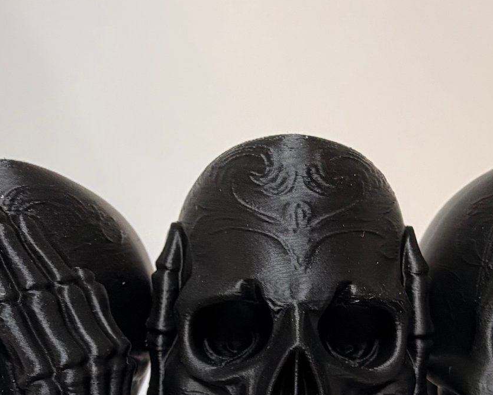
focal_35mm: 41
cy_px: 457
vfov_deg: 31.4
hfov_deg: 44.8
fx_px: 598
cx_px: 256
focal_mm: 2.22
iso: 100
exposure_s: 1/120
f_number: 2.2
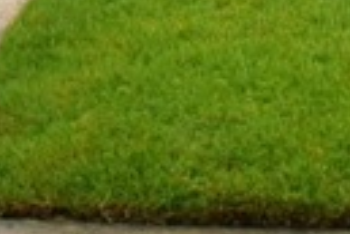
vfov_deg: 8.0
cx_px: 263
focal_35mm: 157
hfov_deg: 13.0
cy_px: -346
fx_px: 1526
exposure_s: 1/100
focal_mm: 18
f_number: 3.5
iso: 400
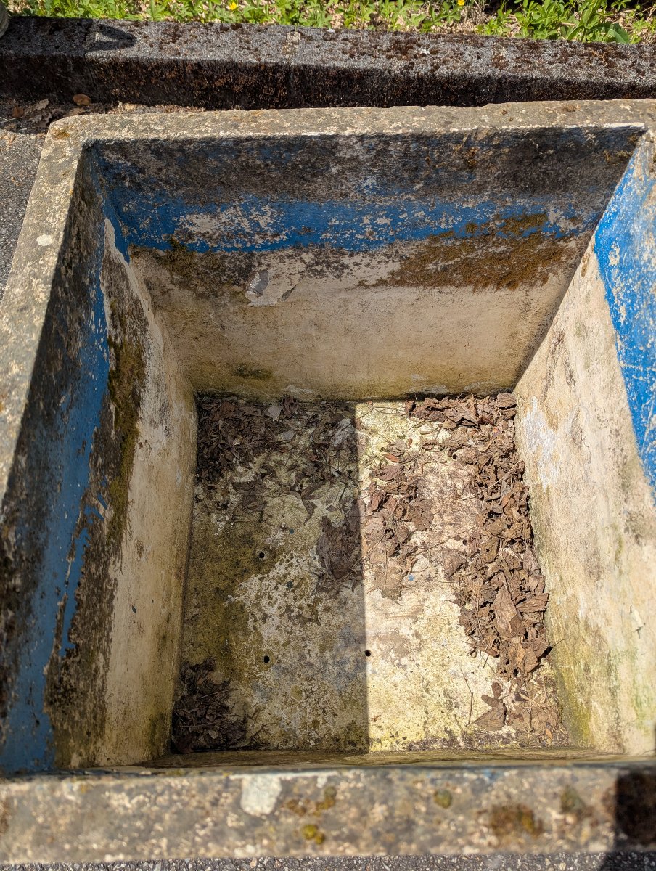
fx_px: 605
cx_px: 328
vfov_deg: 71.5
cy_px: 436
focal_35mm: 24
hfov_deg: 57.0
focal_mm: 6.81
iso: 37
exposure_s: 1/2632
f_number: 1.85
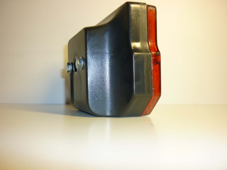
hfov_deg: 55.4
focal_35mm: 33
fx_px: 216
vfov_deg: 42.9
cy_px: 85
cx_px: 114
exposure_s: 1/30
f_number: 2.8
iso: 80
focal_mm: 5.5
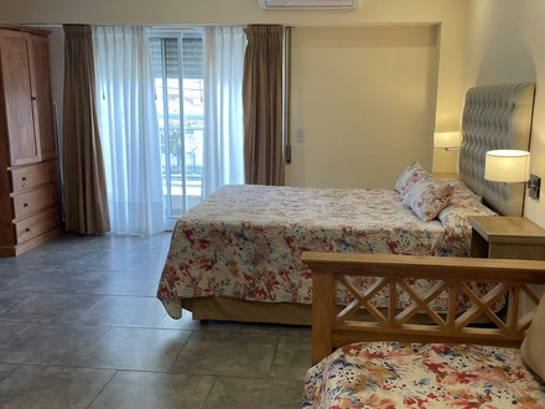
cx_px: 272
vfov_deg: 53.1
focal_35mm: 26
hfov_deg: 67.3
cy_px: 204
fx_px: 409
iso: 100
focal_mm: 4.2
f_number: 1.6
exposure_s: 1/121
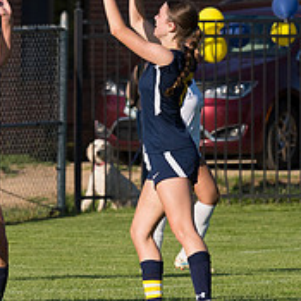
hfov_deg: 2.1
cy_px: 150
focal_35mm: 844
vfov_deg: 2.1
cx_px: -55
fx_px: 8303
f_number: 5.6
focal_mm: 200
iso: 250
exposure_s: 1/1600
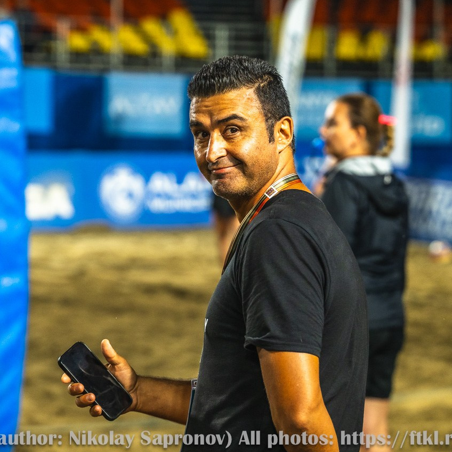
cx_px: 188
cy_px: 226
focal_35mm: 127
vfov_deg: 13.7
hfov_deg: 13.7
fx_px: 1876
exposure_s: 1/2000
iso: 2000
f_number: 3.5
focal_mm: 99
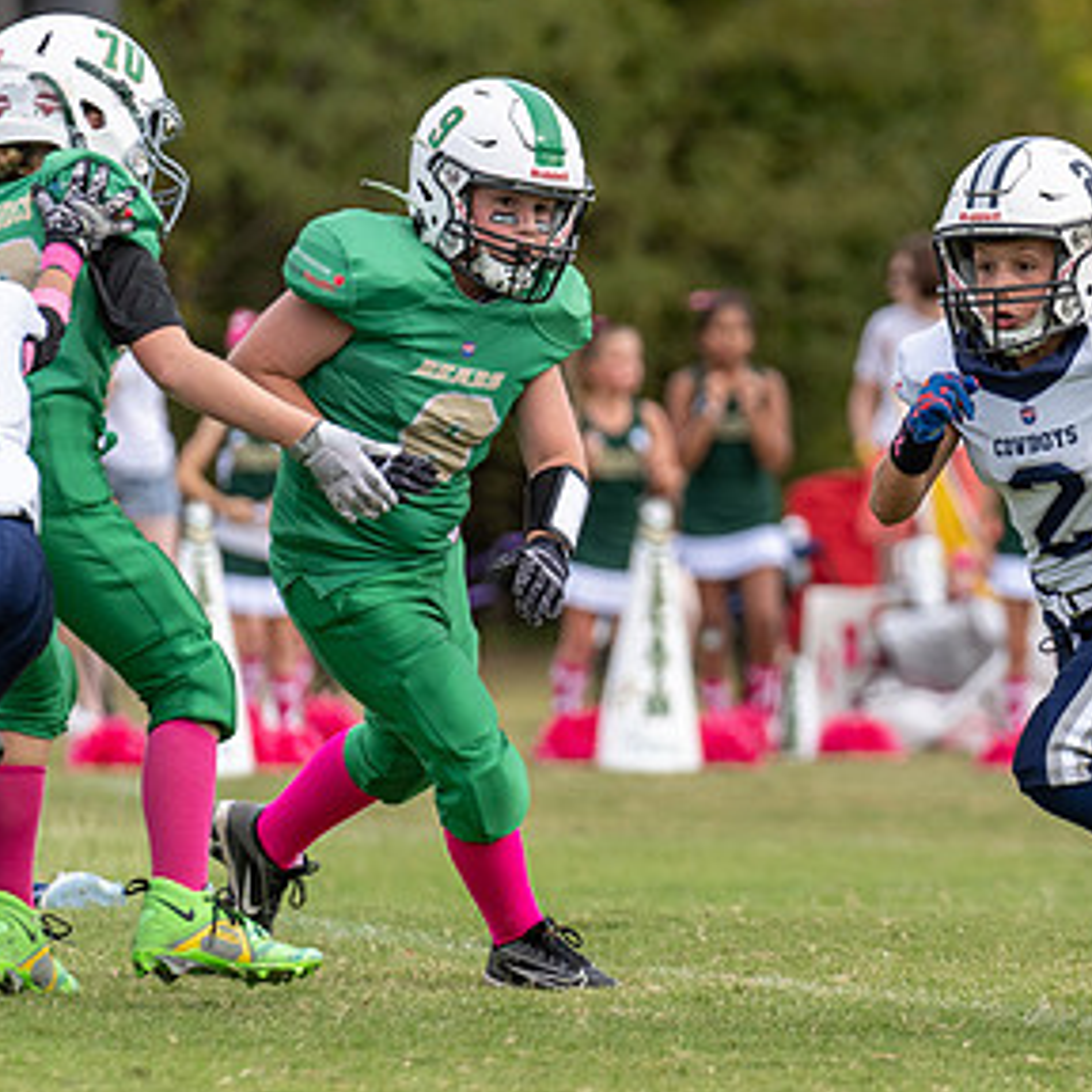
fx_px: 17381
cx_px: 1029
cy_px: 551
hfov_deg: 3.6
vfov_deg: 3.6
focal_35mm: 487
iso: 200
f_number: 3.5
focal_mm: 200
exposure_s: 1/1250
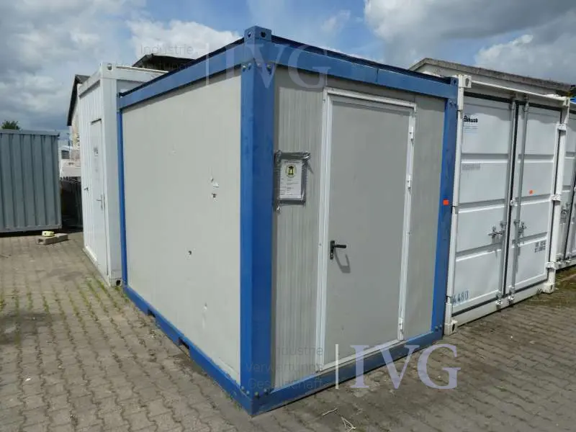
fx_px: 399
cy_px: 216
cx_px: 288
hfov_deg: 71.6
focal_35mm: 24
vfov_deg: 56.8
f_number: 4.5
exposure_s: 1/1000
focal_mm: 4.3
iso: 80
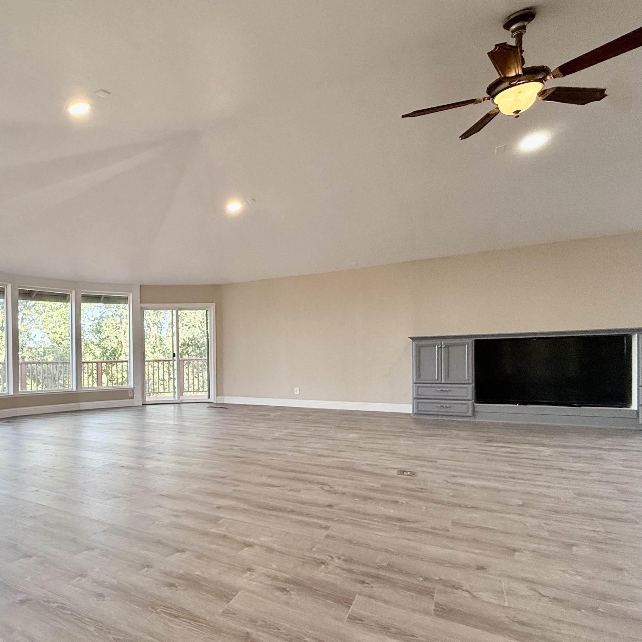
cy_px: 371
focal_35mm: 21
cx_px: 146
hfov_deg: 66.7
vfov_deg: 71.7
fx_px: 441
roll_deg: +0.8
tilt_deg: -1.2
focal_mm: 2.22
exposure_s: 1/121
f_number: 2.2
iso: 64
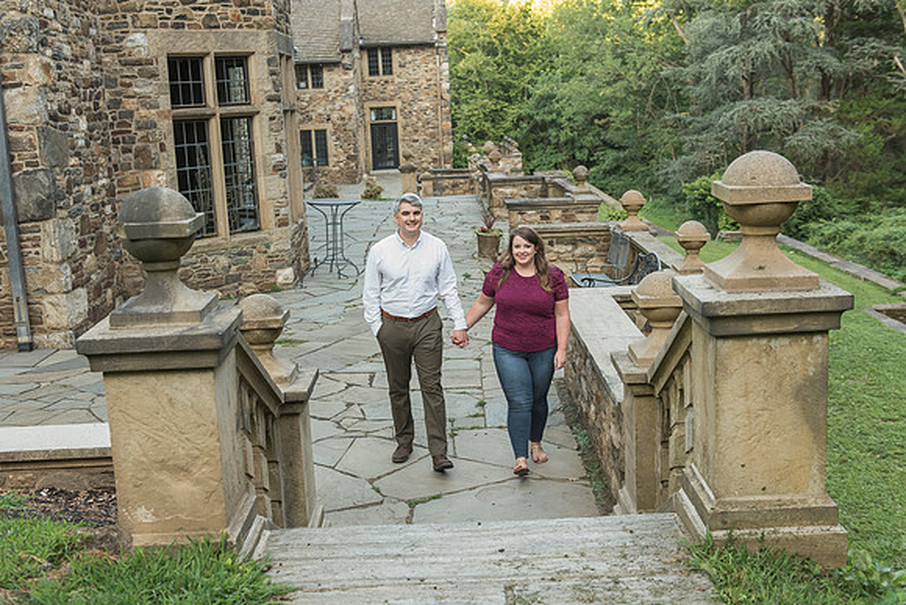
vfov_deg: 30.7
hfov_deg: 44.7
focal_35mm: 44
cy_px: 292
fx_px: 1103
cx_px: 435
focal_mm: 42
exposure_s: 1/200
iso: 1600
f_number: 4
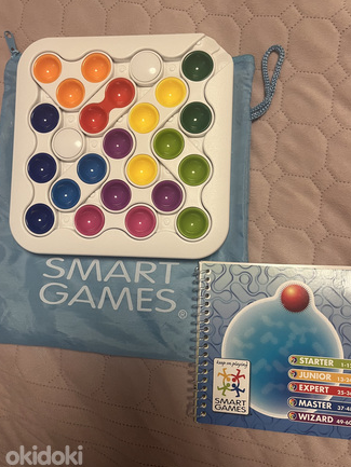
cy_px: 223
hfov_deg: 46.8
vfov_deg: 59.9
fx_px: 405
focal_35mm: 30
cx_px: 178
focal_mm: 5.1
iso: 125
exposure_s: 1/50
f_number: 1.6
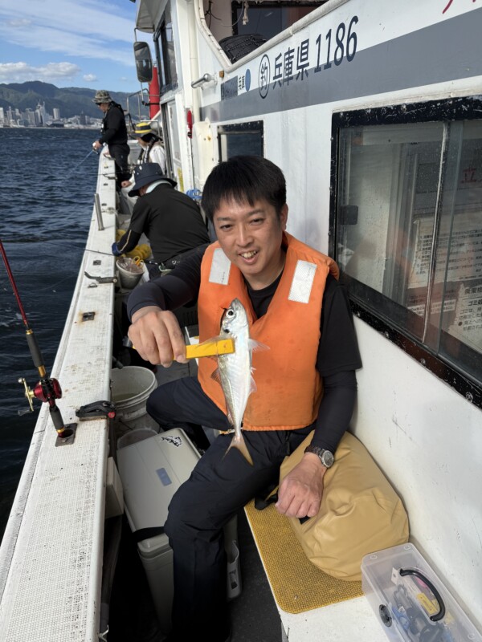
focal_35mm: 24
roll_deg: -1.8
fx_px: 446
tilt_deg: -21.5
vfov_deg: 71.6
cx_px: 241
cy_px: 321
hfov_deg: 56.8
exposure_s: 1/4167
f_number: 1.78
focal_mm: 6.76
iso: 80
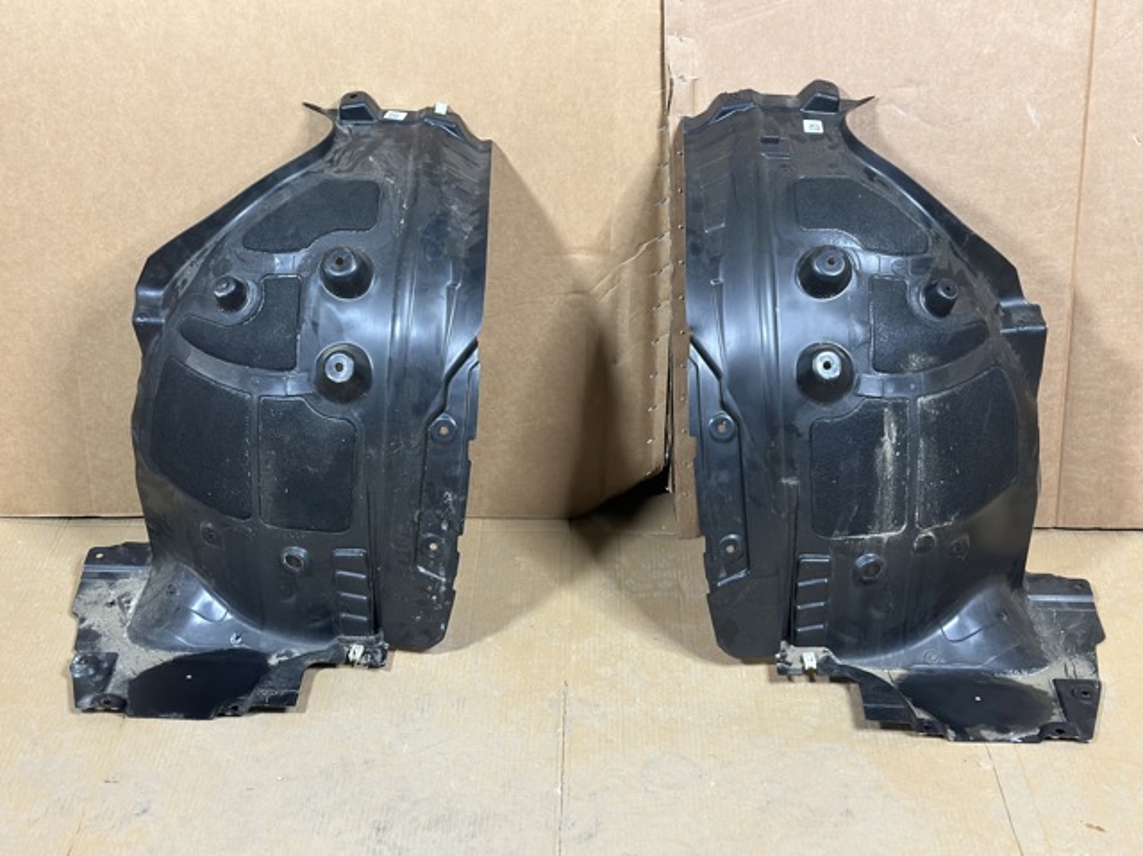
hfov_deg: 39.7
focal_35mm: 48
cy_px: 428
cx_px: 572
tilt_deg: -28.9
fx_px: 1584
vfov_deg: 30.2
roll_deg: +0.9
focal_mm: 6.86
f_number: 1.78
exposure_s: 1/50
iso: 320
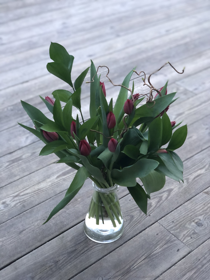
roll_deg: -1.2
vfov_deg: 36.8
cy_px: 140
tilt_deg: -36.4
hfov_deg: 28.0
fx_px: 421
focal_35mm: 52
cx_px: 105
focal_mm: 6
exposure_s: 1/50
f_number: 2.4
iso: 100
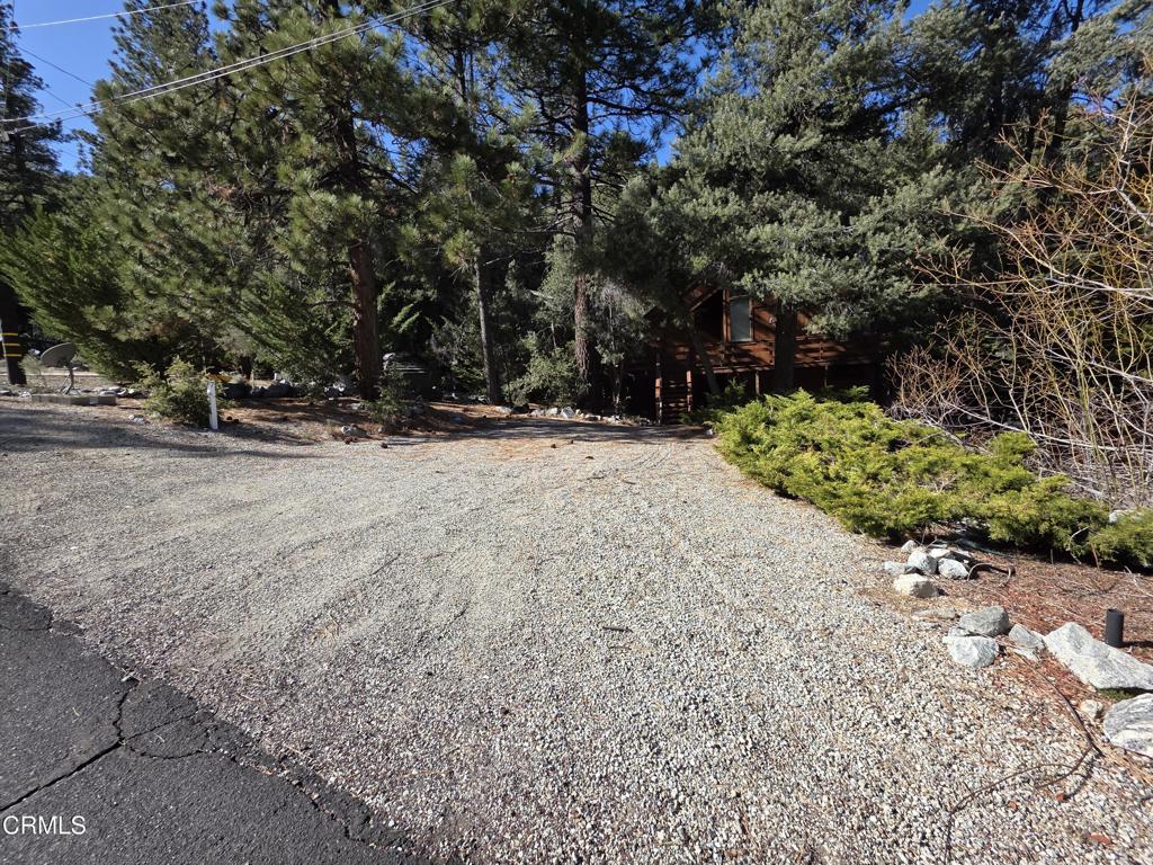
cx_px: 576
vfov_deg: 89.9
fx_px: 433
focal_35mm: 13
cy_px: 432
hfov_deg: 106.2
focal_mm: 2.2
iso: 40
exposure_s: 1/1242
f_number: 1.9
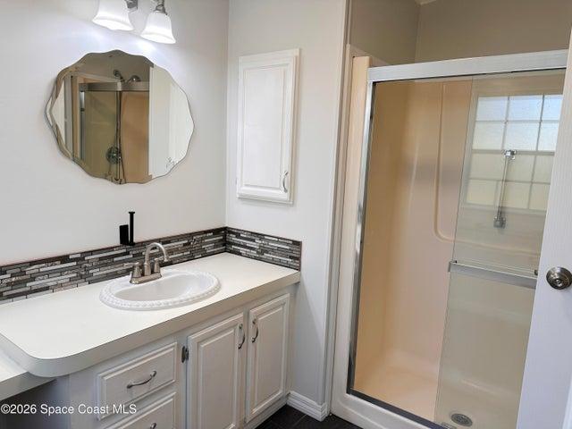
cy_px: 214
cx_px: 286
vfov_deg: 56.8
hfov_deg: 71.6
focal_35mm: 24
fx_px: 397
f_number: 1.78
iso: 64
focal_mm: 6.86
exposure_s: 1/128
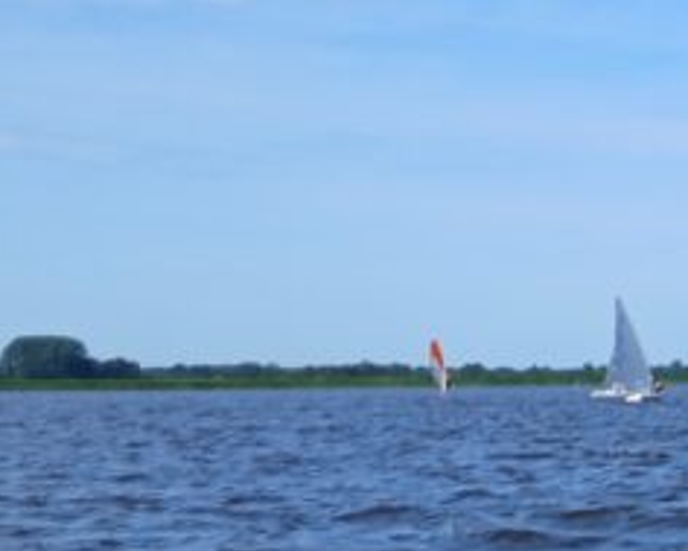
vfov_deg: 13.8
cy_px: -3
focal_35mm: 110
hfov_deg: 15.9
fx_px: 2241
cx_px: 1049
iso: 20
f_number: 1.8
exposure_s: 1/641
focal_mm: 3.98
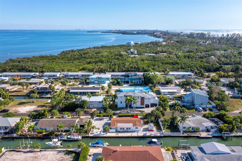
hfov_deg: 65.5
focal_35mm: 28
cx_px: 121
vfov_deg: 46.4
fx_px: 188
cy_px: 80
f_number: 7.1
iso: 100
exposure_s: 1/800
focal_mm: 10.26
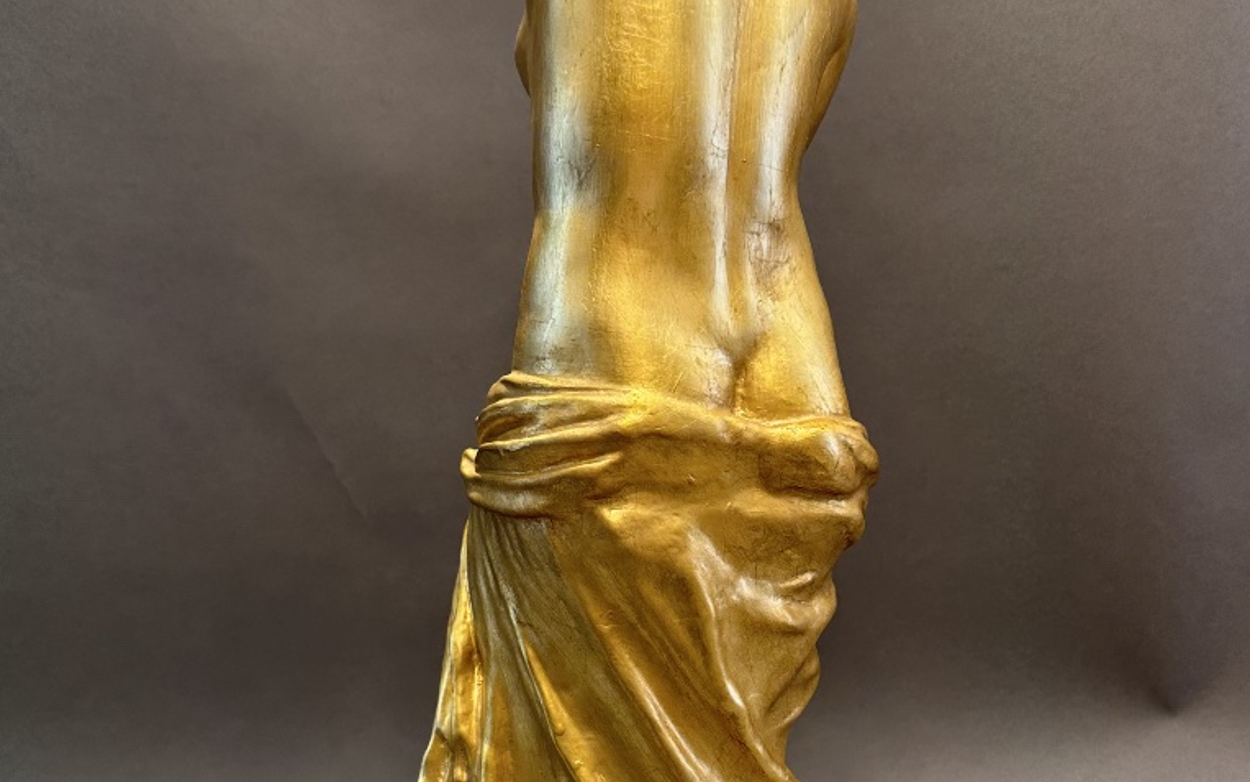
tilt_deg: -11.9
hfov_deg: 49.2
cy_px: 520
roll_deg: +0.6
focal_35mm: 40
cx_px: 670
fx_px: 1363
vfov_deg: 31.7
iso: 125
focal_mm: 6.86
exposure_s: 1/50
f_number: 1.78
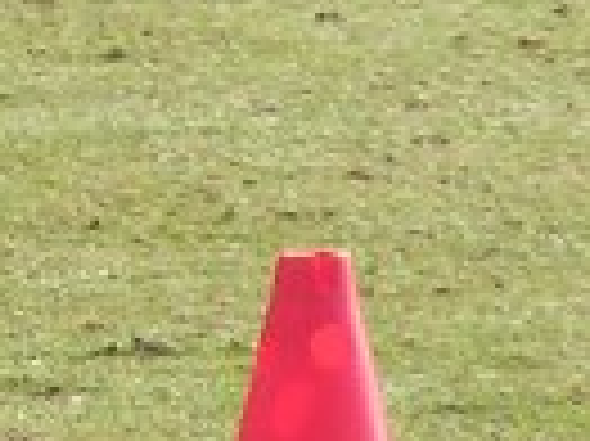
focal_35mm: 1734
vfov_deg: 0.9
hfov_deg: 1.1
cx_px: -585
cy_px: -778
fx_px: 29527
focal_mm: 43.3
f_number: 3.5
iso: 50
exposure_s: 1/400
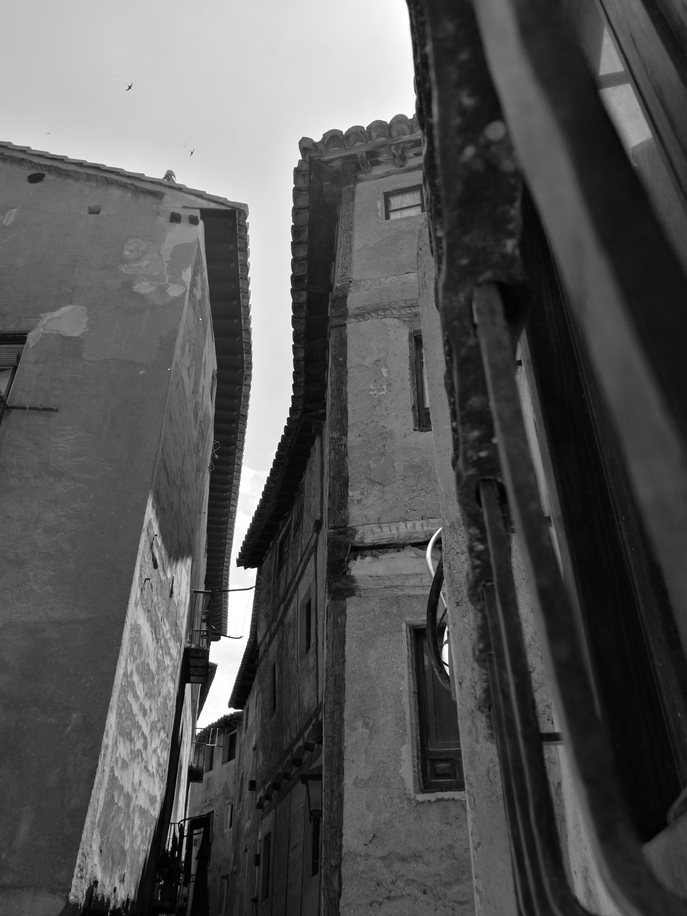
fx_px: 714
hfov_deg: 51.4
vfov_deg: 65.3
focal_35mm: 27
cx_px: 344
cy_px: 458
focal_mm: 4.5
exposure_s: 1/1110
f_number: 2.2
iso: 50
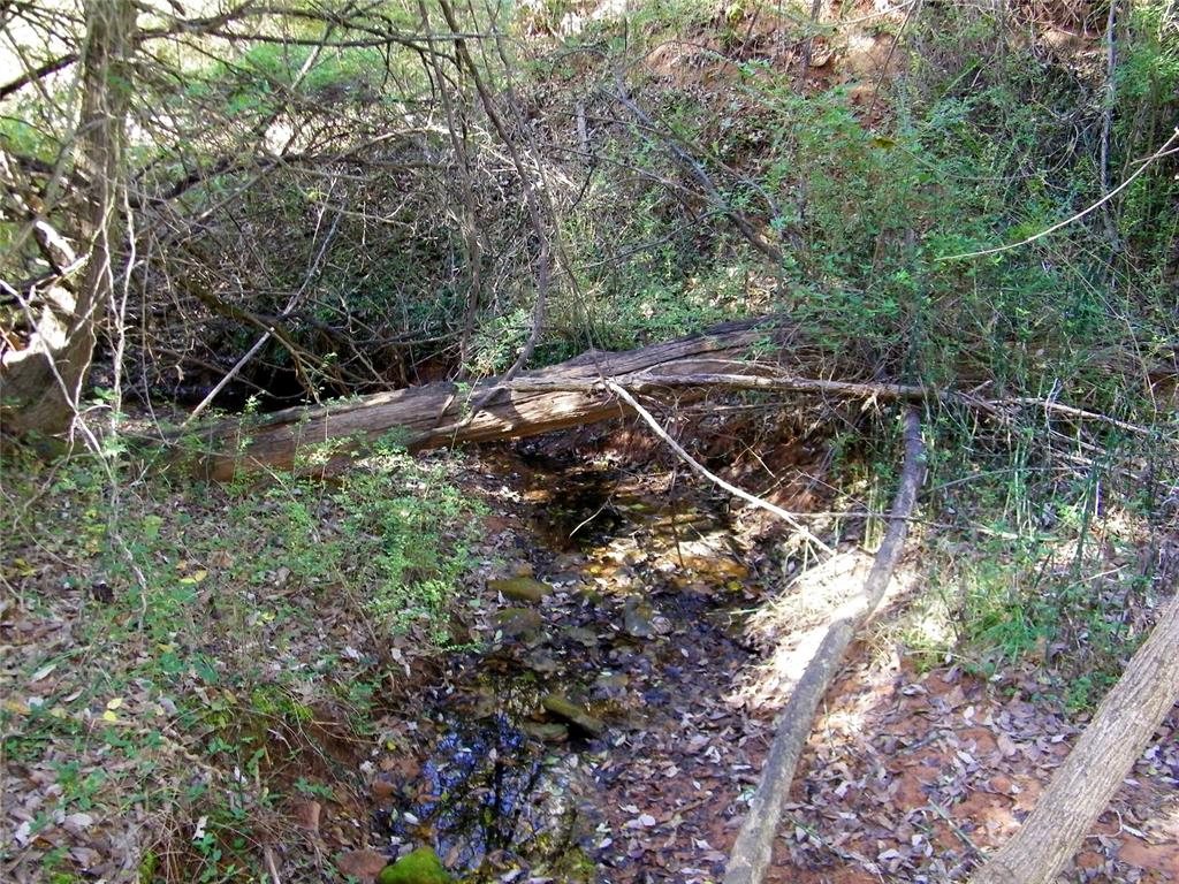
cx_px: 590
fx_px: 1022
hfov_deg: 60.0
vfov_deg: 46.8
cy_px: 442
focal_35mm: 30
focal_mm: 5.4
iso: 125
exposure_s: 1/30
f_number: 3.6
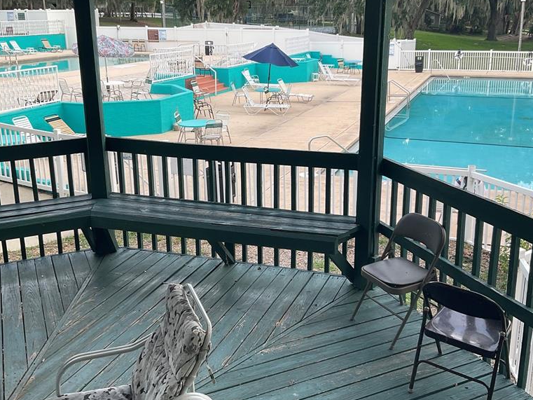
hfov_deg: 47.8
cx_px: 293
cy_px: 170
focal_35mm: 39
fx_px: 601
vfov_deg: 36.8
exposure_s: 1/215
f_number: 1.8
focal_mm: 3
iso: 16
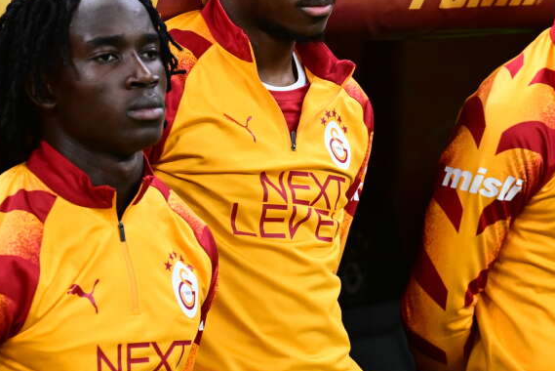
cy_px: 83
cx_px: 235
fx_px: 3640
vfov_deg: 5.8
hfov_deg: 8.7
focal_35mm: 236
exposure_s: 1/1000
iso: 2500
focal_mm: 70
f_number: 2.8
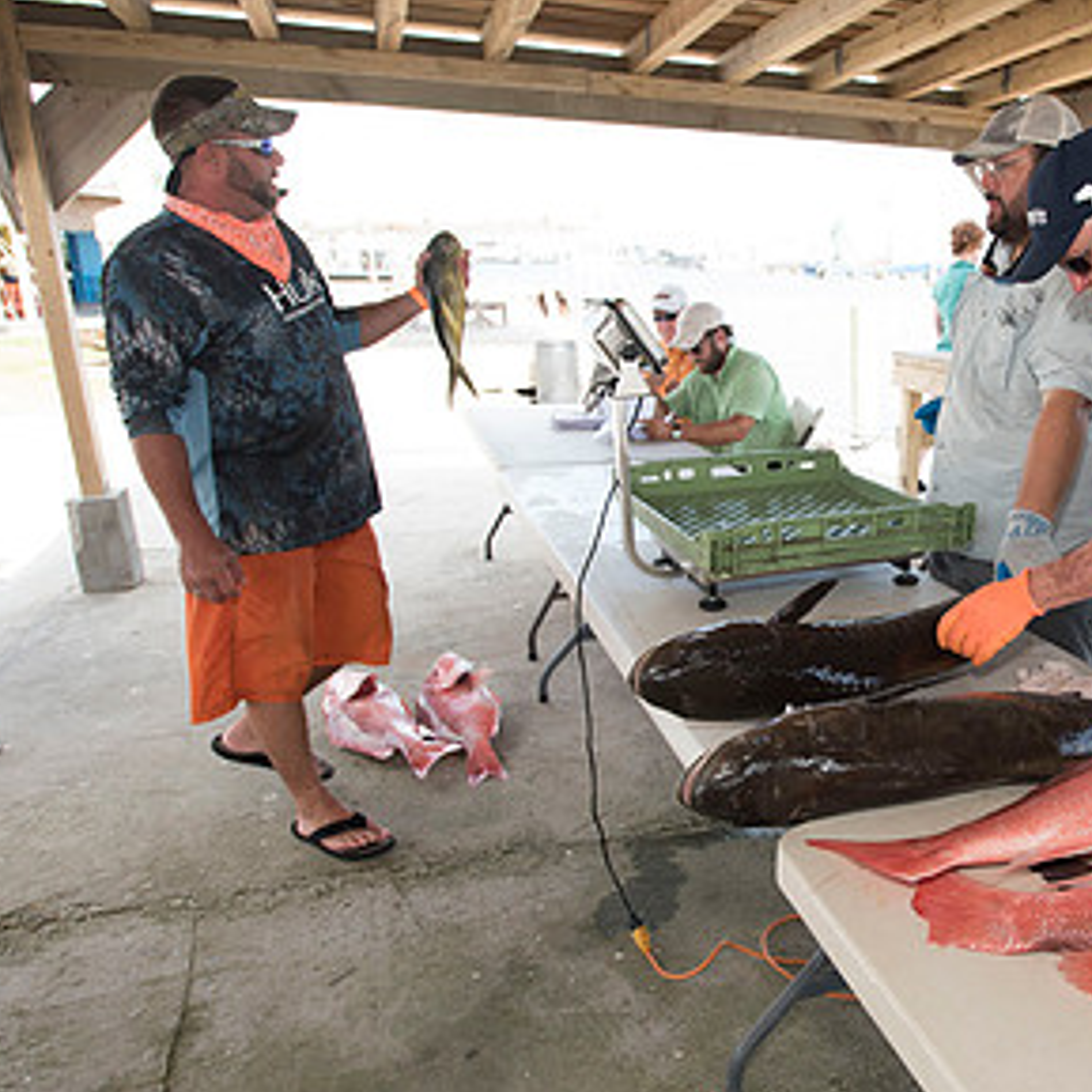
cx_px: 854
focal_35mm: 29
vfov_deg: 55.6
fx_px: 1035
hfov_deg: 52.5
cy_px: 569
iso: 500
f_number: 4
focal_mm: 17
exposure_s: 1/500
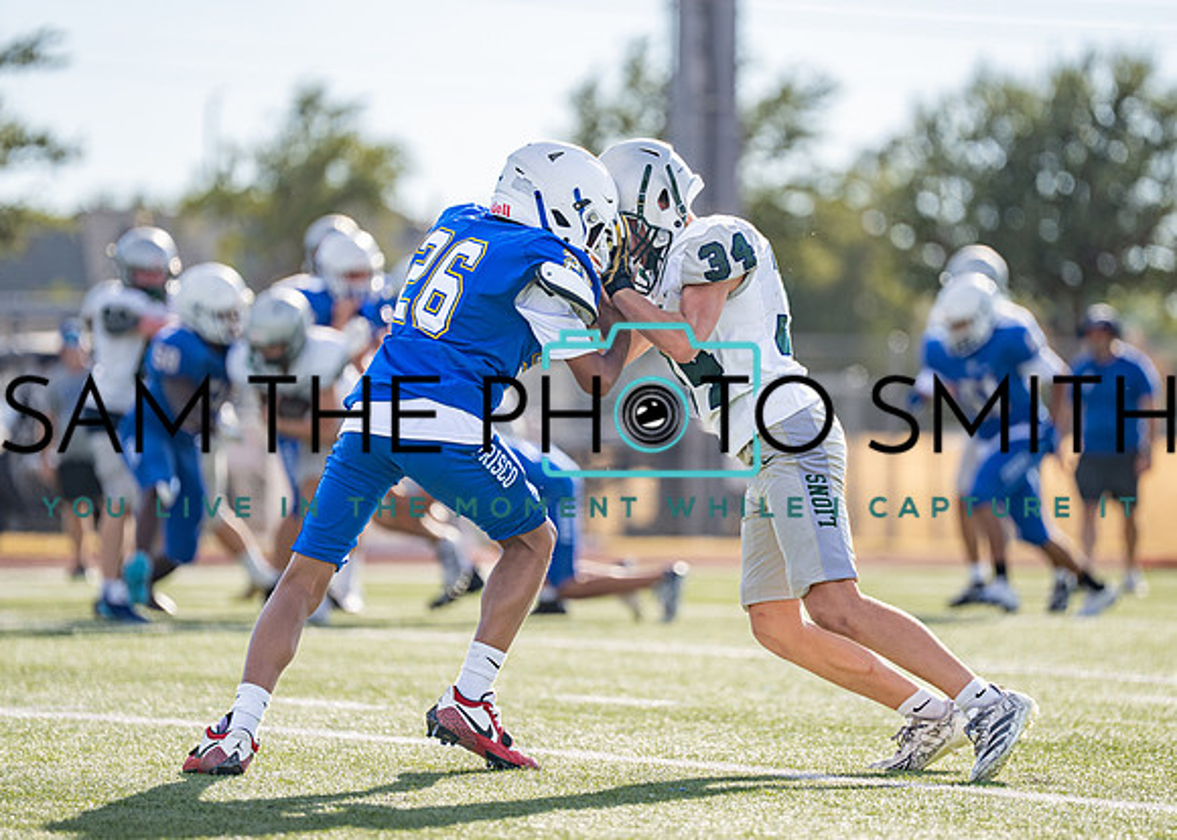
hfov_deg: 8.6
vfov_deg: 6.1
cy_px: 402
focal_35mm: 234
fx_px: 7828
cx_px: 657
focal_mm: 200
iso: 100
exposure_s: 1/1600
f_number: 2.8
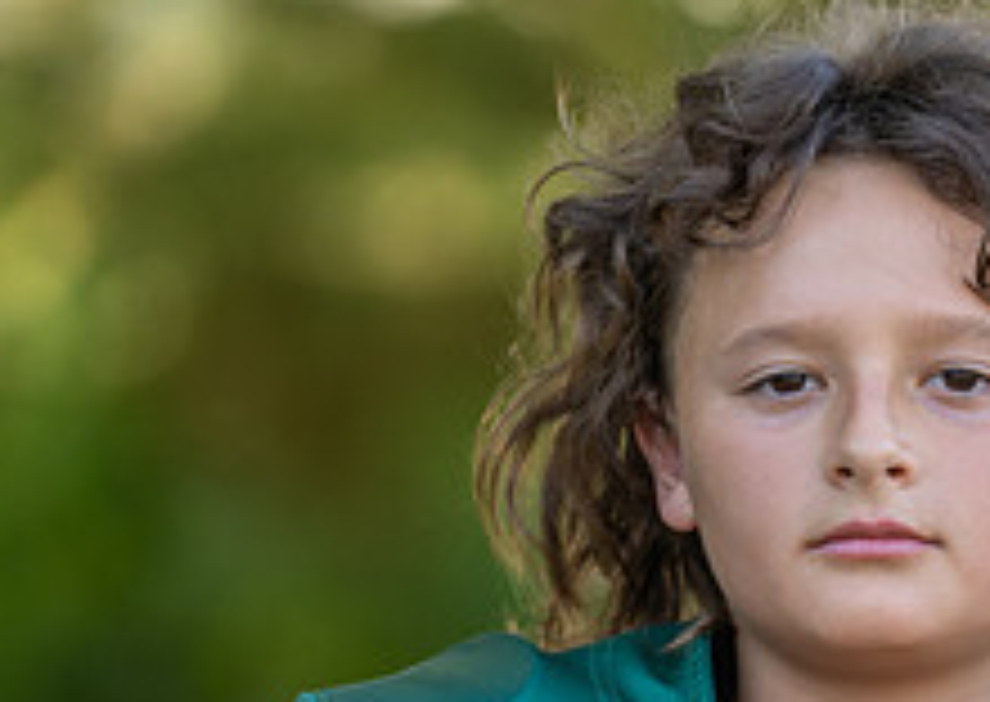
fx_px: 12397
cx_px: 909
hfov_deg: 4.6
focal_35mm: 442
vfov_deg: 3.2
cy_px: 815
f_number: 2.8
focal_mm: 156
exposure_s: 1/320
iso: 160
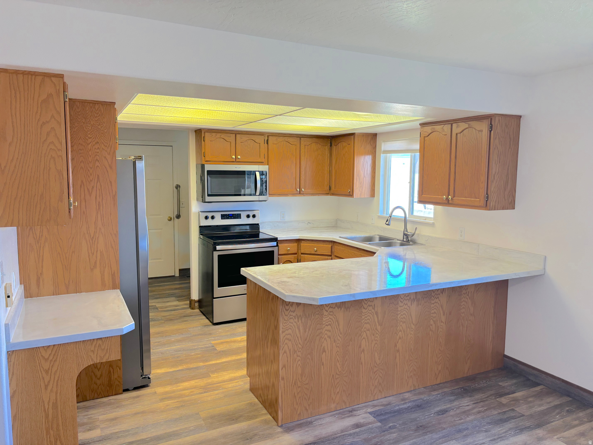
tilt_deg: -6.1
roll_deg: -0.6
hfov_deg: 67.3
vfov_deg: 53.1
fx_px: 445
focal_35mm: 26
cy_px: 222
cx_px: 296
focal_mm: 5.96
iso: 125
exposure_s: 1/120
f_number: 1.6
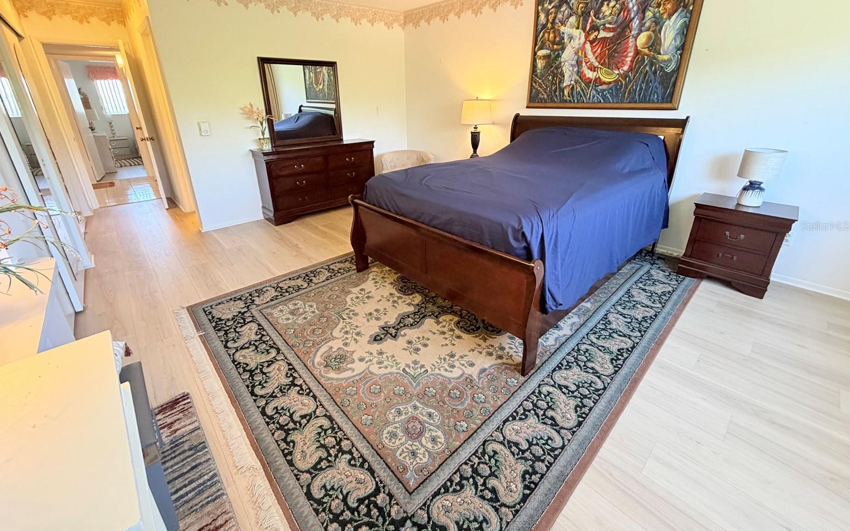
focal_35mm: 15
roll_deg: +1.3
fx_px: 347
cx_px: 422
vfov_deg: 74.3
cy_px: 226
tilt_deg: -20.4
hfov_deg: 101.5
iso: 250
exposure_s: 1/60
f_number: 2.2
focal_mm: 2.22
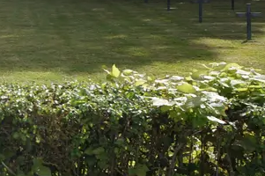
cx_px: -104
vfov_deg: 13.1
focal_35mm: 102
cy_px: -22
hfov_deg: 18.3
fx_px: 750
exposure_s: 1/250
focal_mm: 16
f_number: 6.3
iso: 100
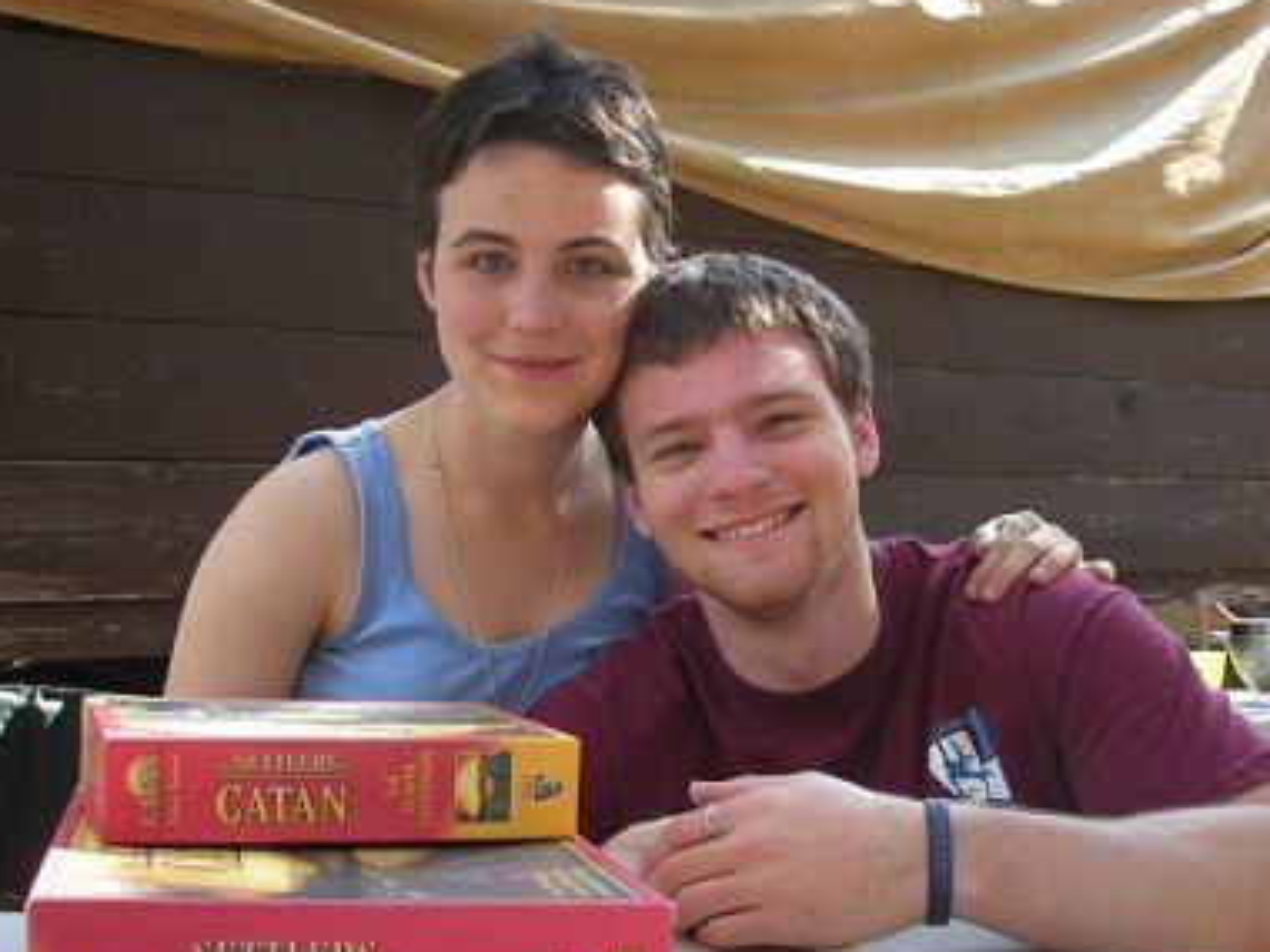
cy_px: 606
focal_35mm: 46
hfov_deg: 41.2
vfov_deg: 31.4
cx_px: 608
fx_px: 1688
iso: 64
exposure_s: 1/28.2
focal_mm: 5.7
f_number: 2.8
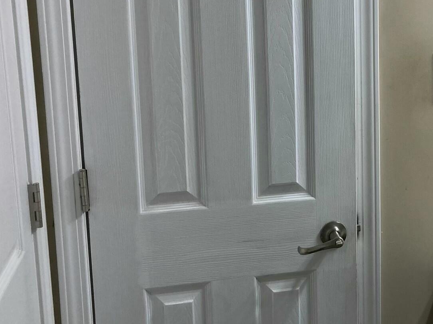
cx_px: 370
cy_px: 105
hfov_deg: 35.2
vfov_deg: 27.8
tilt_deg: -8.2
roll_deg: +0.2
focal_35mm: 52
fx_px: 650
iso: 80
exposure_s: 1/120
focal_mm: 3.99
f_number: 1.8
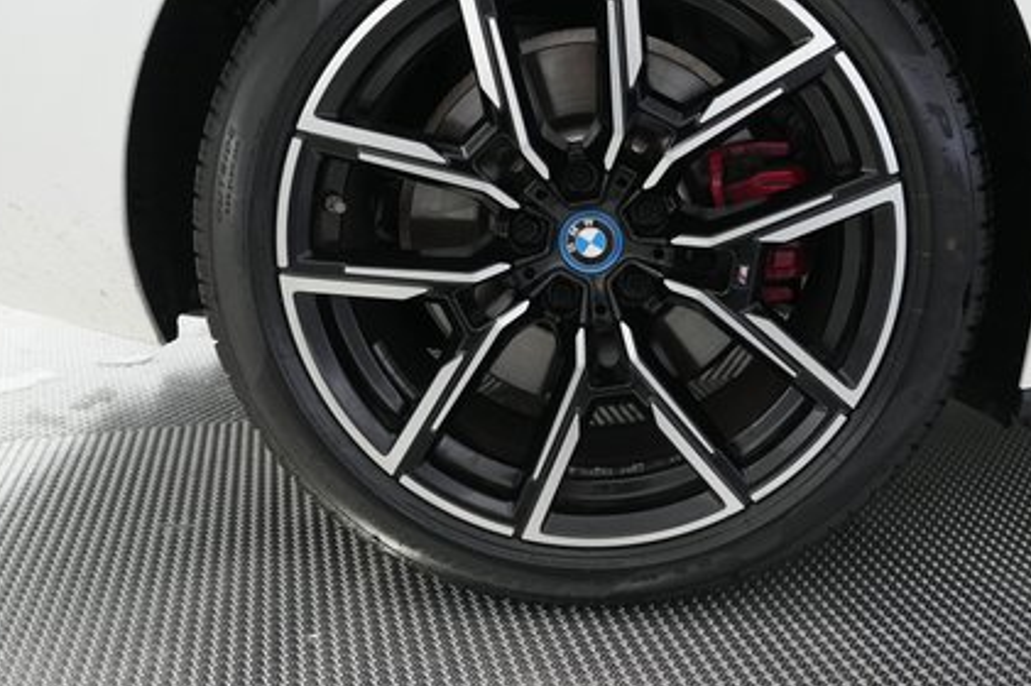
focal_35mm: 38
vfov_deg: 34.7
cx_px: 590
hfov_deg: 50.6
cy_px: 243
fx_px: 1087
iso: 4000
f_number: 2.8
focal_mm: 25
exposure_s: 1/160
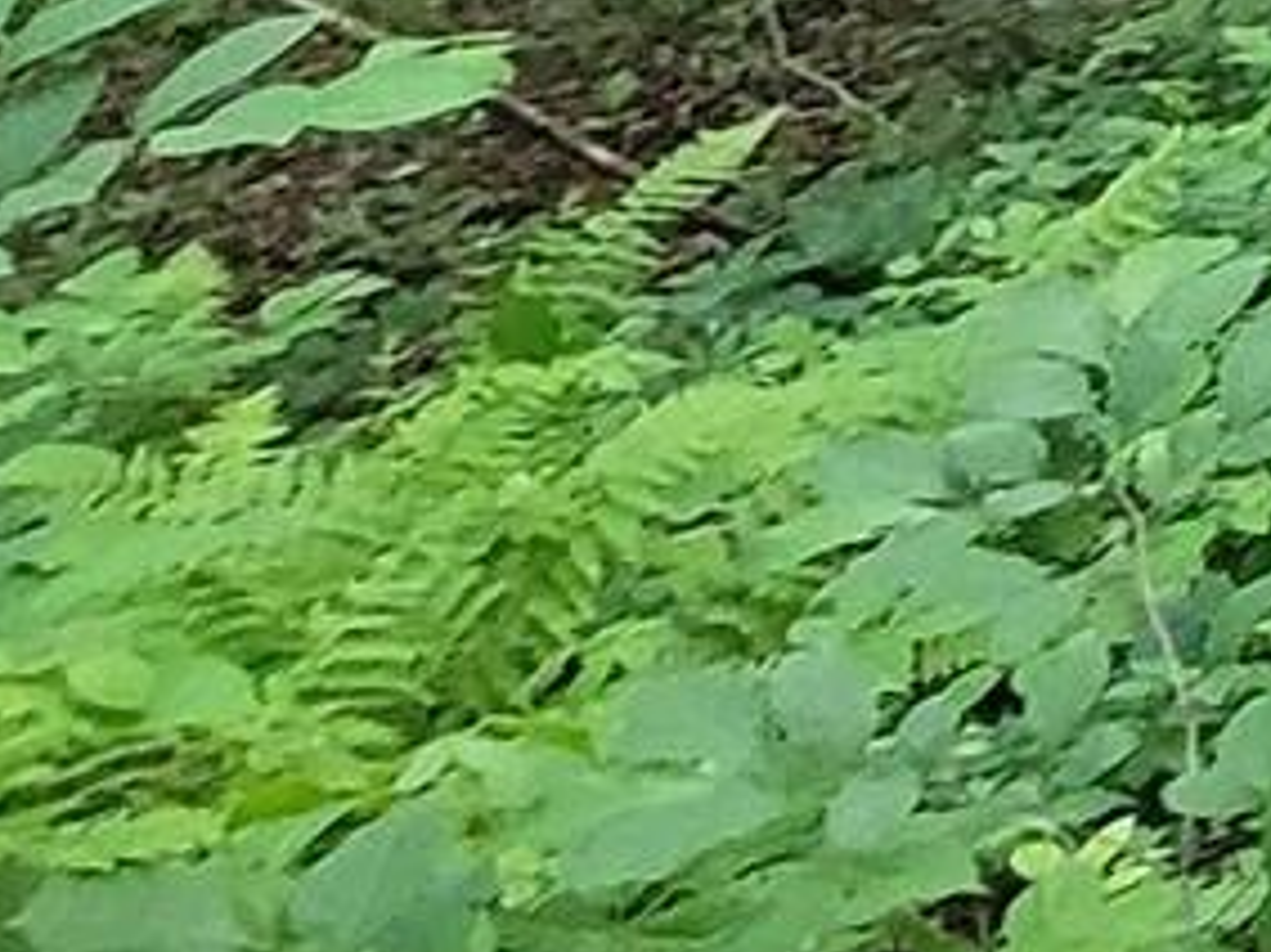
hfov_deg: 13.4
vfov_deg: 14.2
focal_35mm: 94
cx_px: 3265
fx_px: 3450
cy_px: -660
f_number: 2.2
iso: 160
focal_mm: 1.74
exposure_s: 1/60
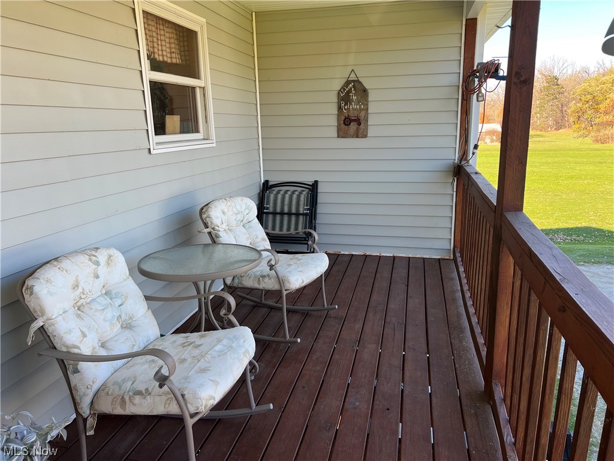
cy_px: 230
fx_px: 461
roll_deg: +2.1
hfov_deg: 67.3
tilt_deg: -13.3
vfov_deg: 53.1
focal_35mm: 26
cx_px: 307
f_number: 1.5
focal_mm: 5.7
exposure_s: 1/343
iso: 50
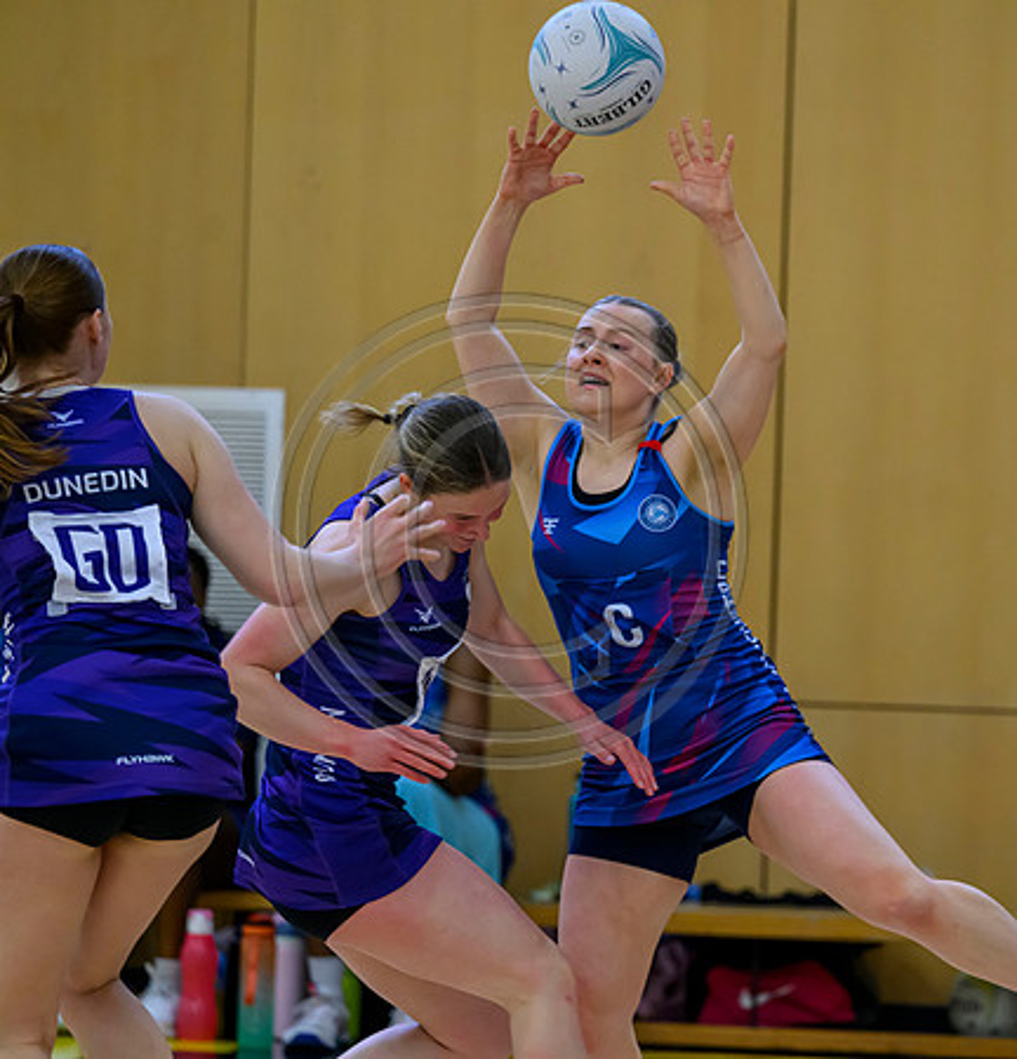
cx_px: 795
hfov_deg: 6.6
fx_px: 8832
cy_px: 530
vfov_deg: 6.9
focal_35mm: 260
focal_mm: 200
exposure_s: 1/1000
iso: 4000
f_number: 3.5
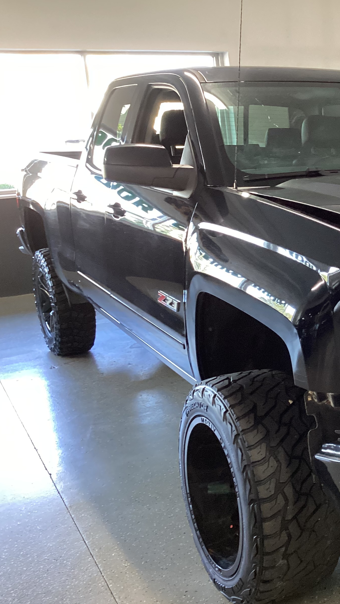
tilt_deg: -14.8
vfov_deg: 44.6
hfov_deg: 24.3
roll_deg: +1.9
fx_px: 737
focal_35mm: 46
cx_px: 370
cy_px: 307
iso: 320
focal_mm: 3.3
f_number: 2.4
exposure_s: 1/60
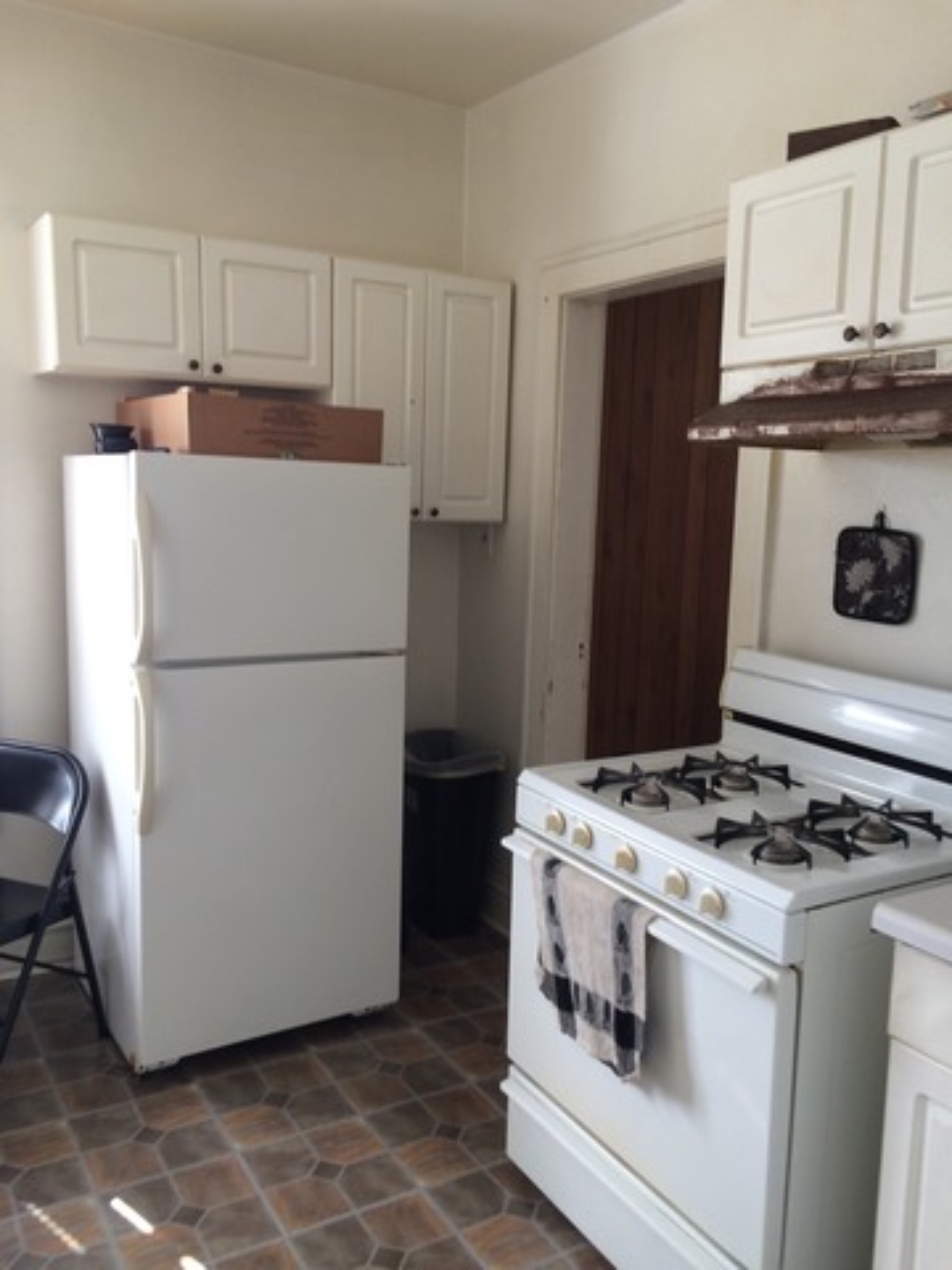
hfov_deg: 48.2
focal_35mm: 29
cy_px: 635
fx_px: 1063
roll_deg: +0.1
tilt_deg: -7.4
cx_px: 476
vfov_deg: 61.7
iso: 40
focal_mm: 4.15
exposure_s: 1/60
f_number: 2.2
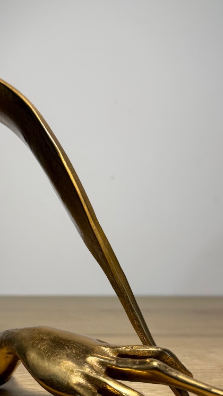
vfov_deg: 47.7
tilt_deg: -3.5
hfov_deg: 28.1
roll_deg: -1.1
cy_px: 260
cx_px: 71
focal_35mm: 42
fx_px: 442
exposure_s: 1/121
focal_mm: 6.76
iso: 50
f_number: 1.78
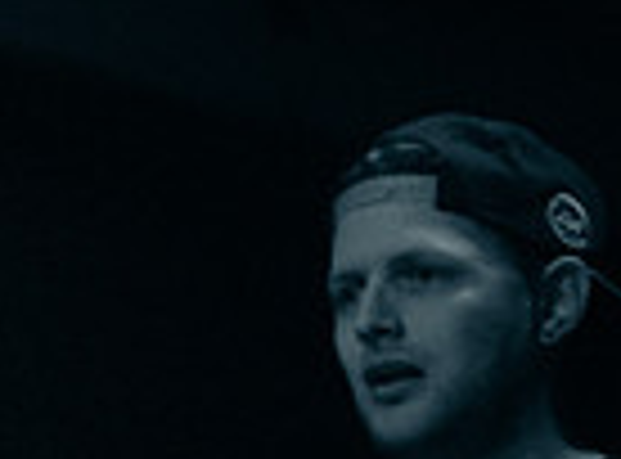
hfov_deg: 10.5
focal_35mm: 171
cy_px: 290
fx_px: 3052
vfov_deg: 8.6
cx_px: -670
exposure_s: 1/200
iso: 4000
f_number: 2.8
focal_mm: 38
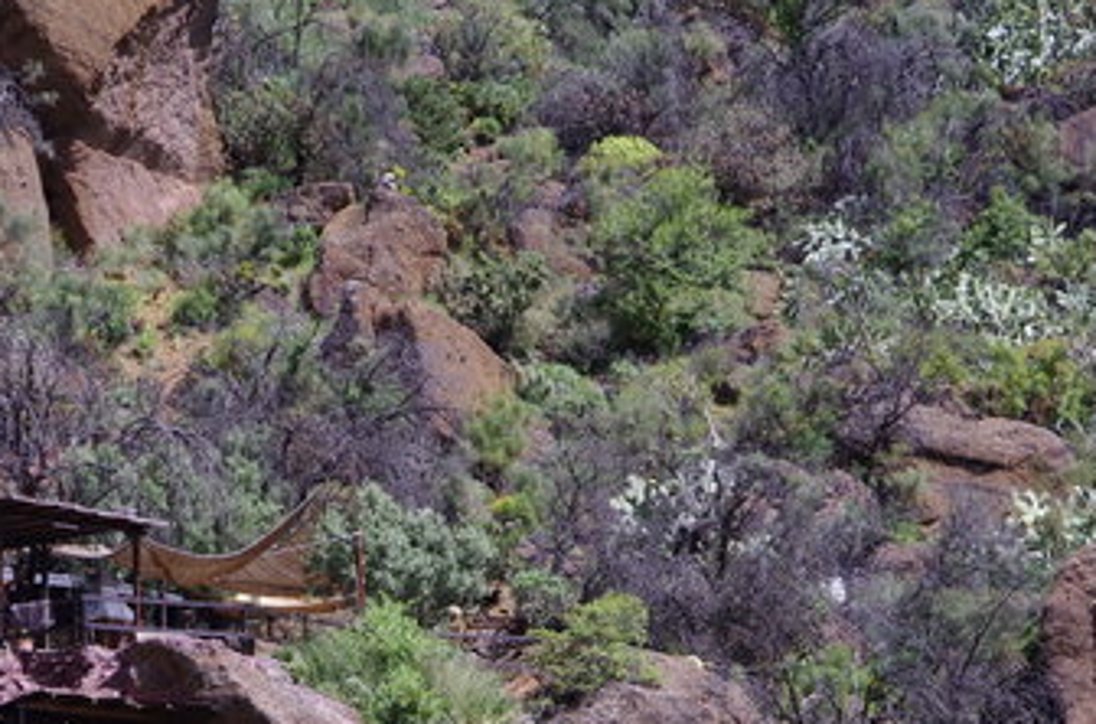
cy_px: 678
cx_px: 215
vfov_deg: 5.4
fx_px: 7620
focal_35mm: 251
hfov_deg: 8.2
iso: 80
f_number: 5.6
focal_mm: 78
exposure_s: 1/250
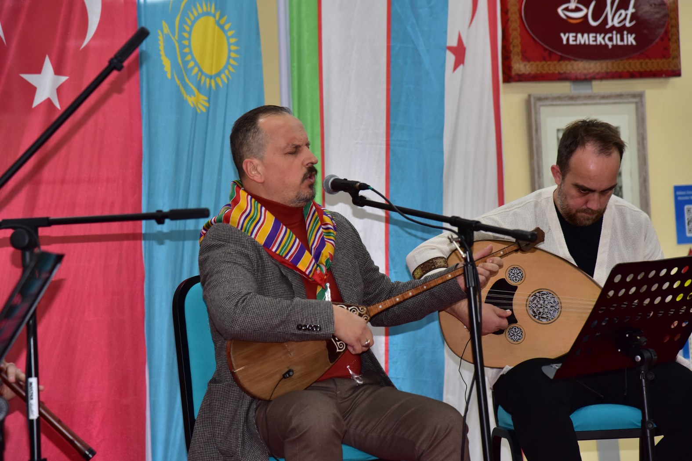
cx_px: 346
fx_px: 2306
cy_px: 230
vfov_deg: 11.4
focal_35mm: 120
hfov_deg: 17.1
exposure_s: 1/200
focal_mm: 120
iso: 1800
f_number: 5
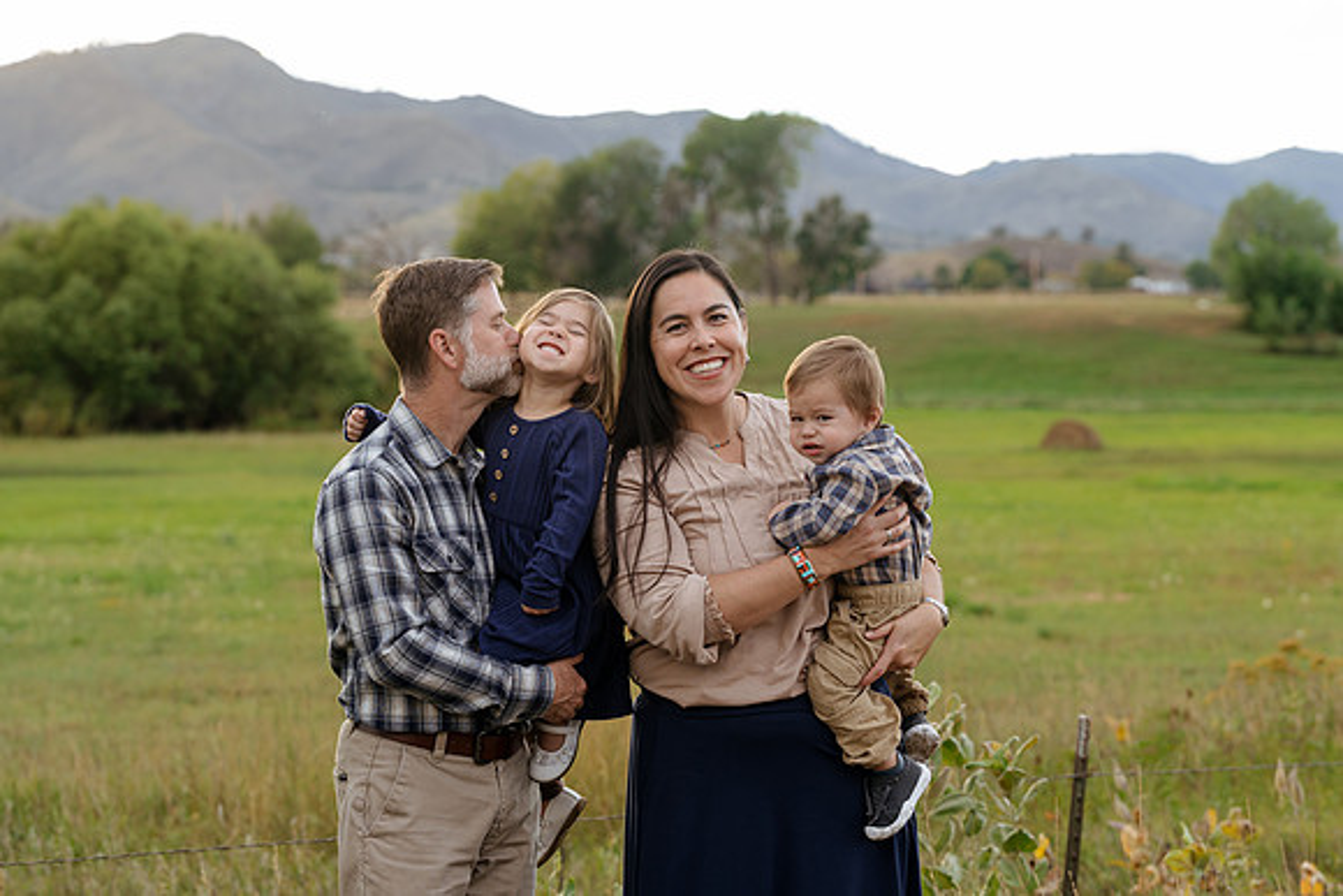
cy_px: 448
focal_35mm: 103
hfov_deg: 19.8
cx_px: 672
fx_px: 3843
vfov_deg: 13.3
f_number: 5.6
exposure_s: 1/200
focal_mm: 103
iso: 640
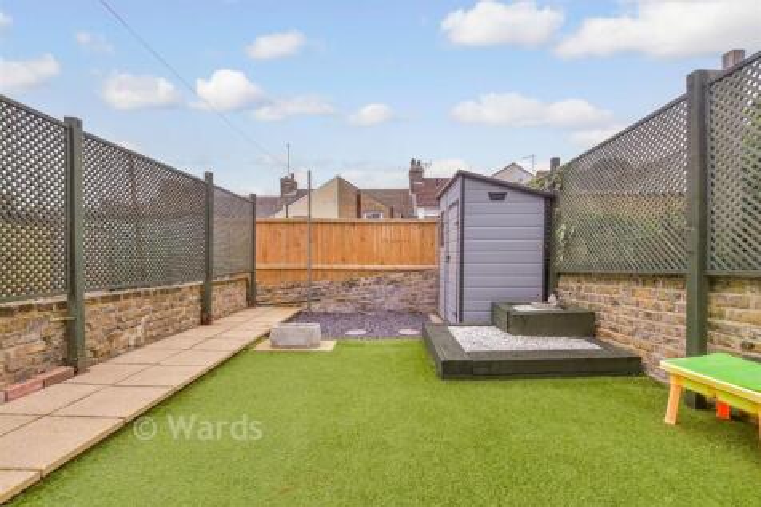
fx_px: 317
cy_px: 254
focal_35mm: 15
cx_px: 380
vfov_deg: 77.3
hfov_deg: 100.4
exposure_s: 1/80
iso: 200
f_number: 8
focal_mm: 10
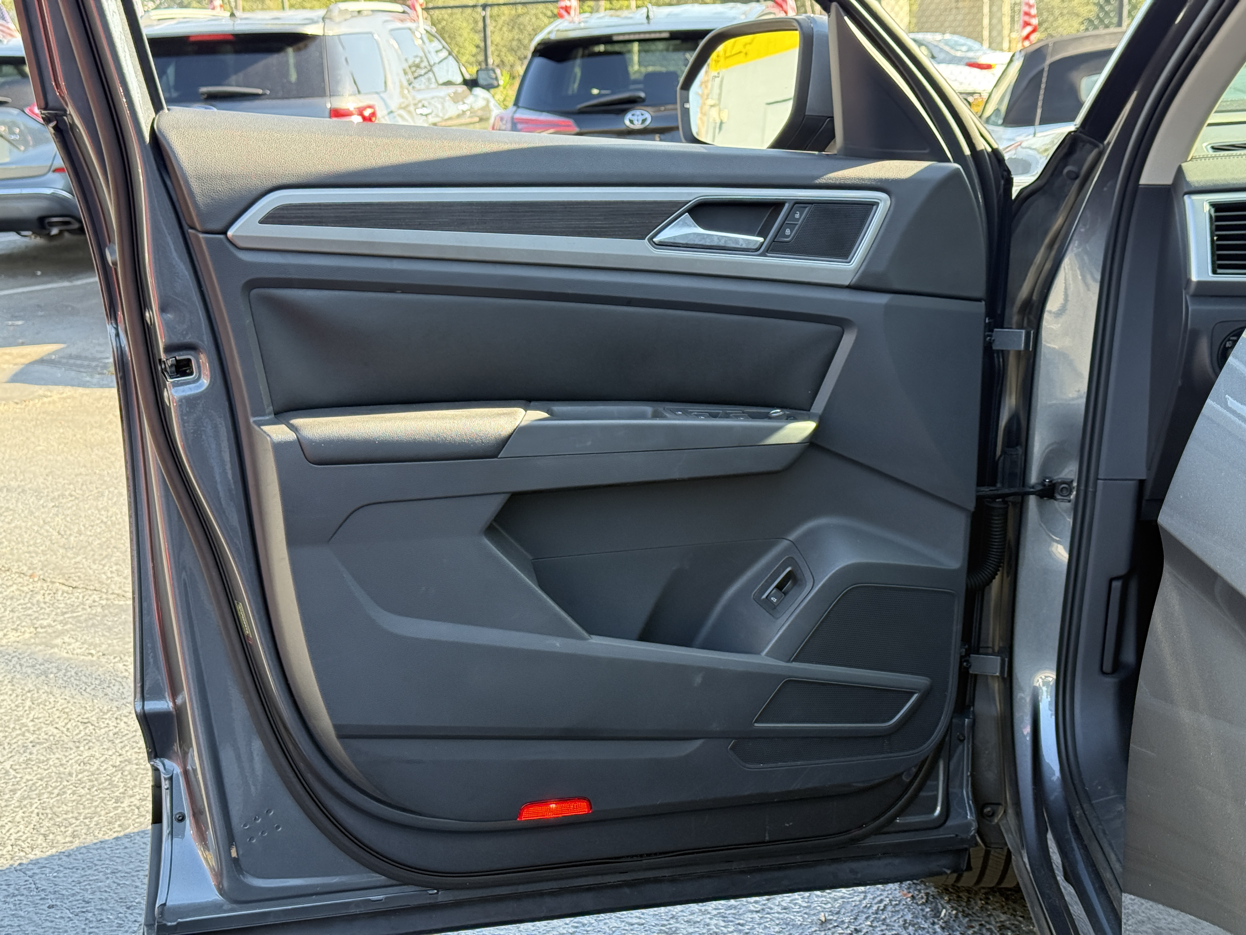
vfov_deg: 30.3
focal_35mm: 48
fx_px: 1728
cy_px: 468
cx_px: 623
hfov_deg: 39.7
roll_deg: +1.0
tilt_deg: -12.2
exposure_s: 1/237
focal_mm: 6.76
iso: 125
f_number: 1.78
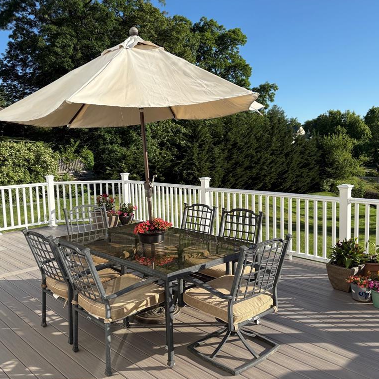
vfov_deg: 52.5
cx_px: 207
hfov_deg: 52.5
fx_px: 384
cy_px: 189
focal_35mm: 31
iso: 50
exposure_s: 1/2451
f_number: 1.6
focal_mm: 5.96
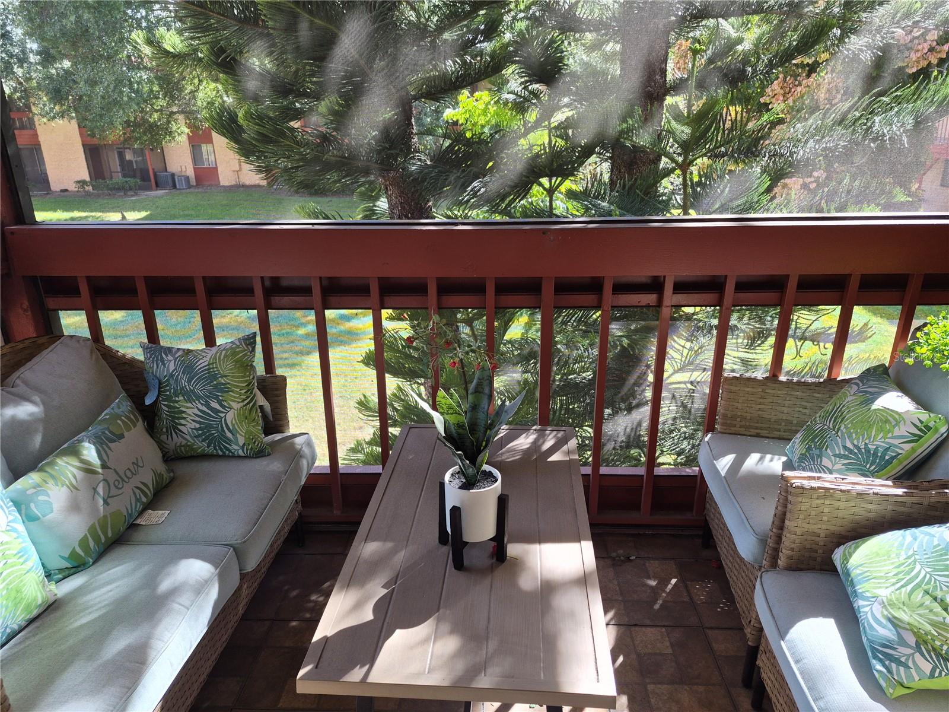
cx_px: 474
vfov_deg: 58.9
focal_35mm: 23
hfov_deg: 73.9
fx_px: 631
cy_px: 356
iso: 50
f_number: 1.8
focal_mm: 5.4
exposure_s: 1/359
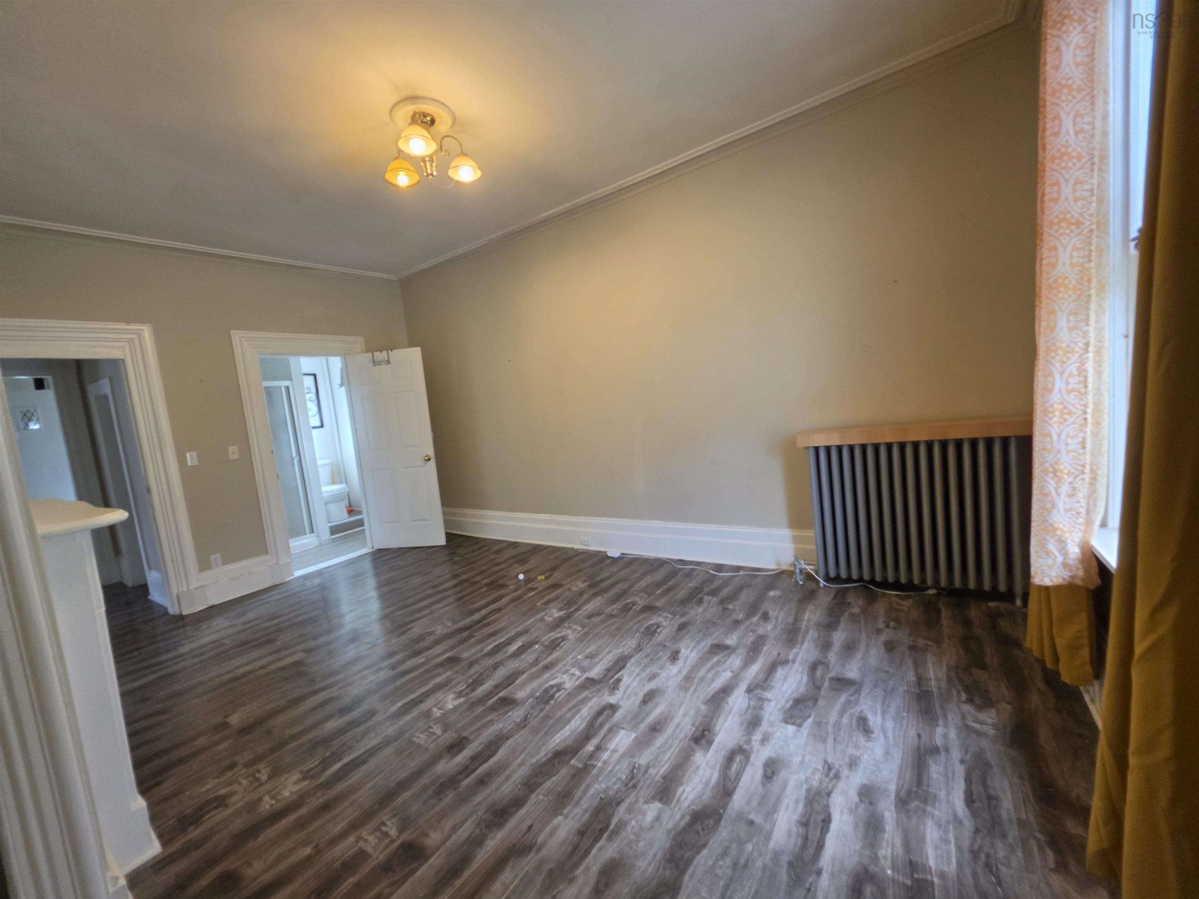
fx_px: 450
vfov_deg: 89.9
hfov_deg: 106.2
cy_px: 450
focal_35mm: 13
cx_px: 600
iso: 160
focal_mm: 2.2
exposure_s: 1/60
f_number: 1.9
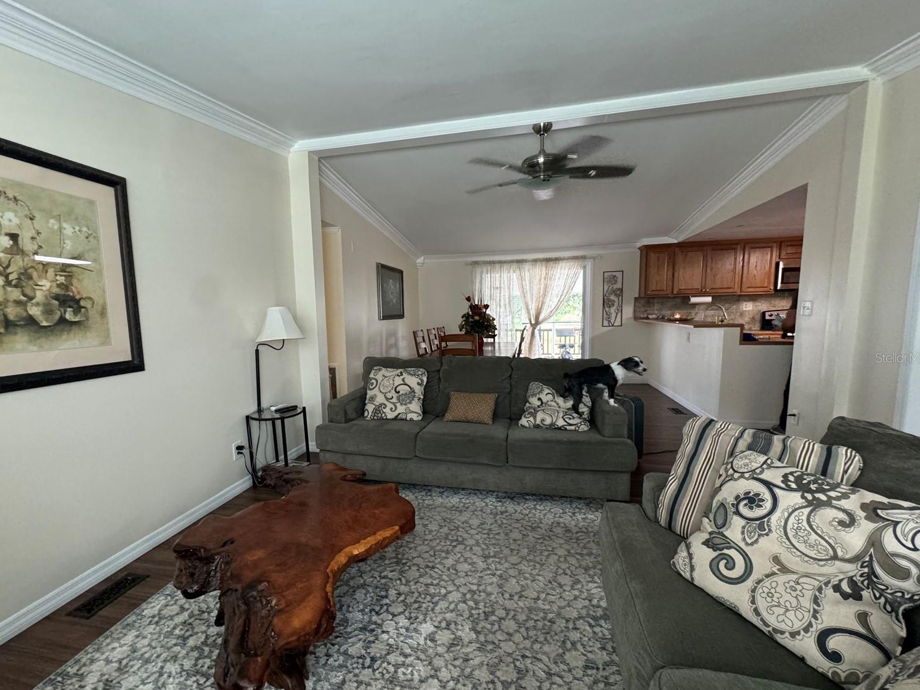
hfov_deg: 98.1
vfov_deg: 81.7
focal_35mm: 15
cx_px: 441
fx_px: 399
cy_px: 357
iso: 500
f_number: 2.2
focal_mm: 2.22
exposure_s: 1/60
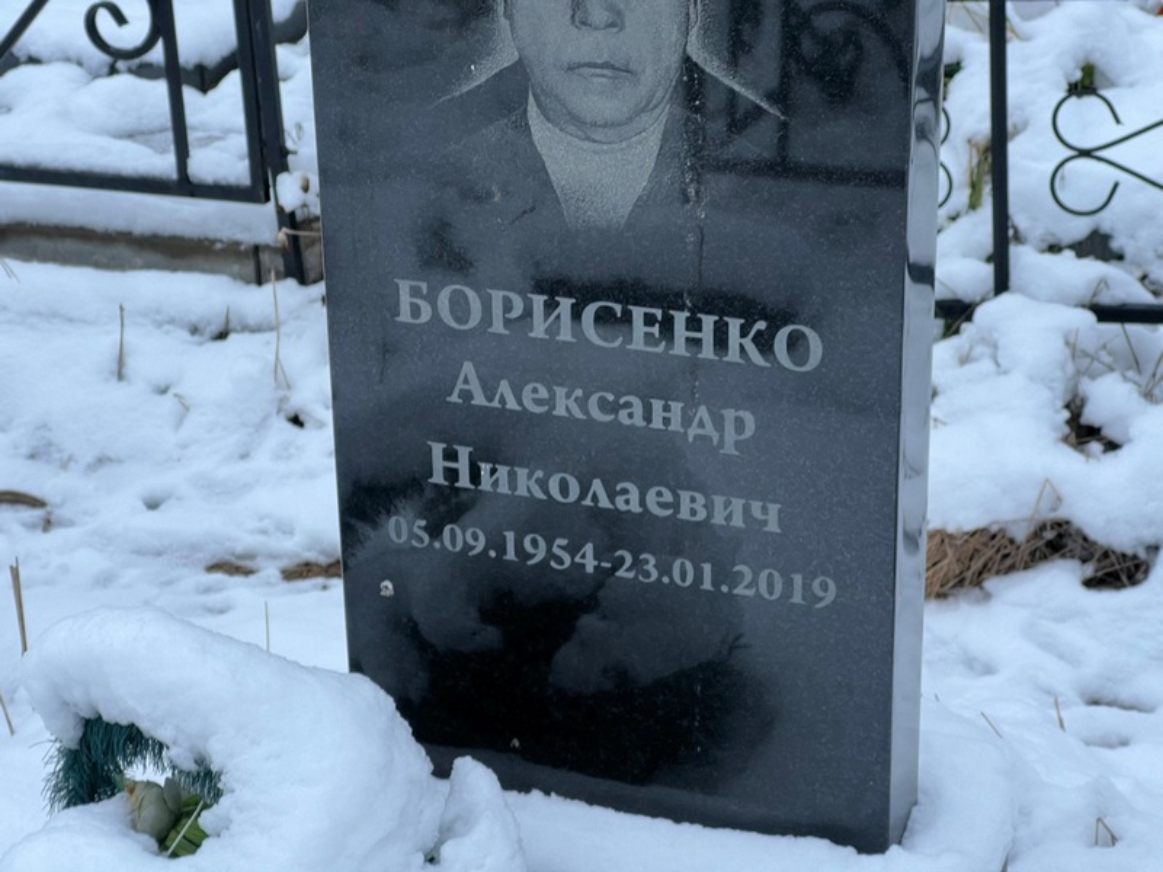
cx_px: 582
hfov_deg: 25.3
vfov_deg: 19.1
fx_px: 2587
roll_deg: +3.2
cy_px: 436
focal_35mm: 77
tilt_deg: -24.8
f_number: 2.8
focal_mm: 9
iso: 40
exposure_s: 1/99
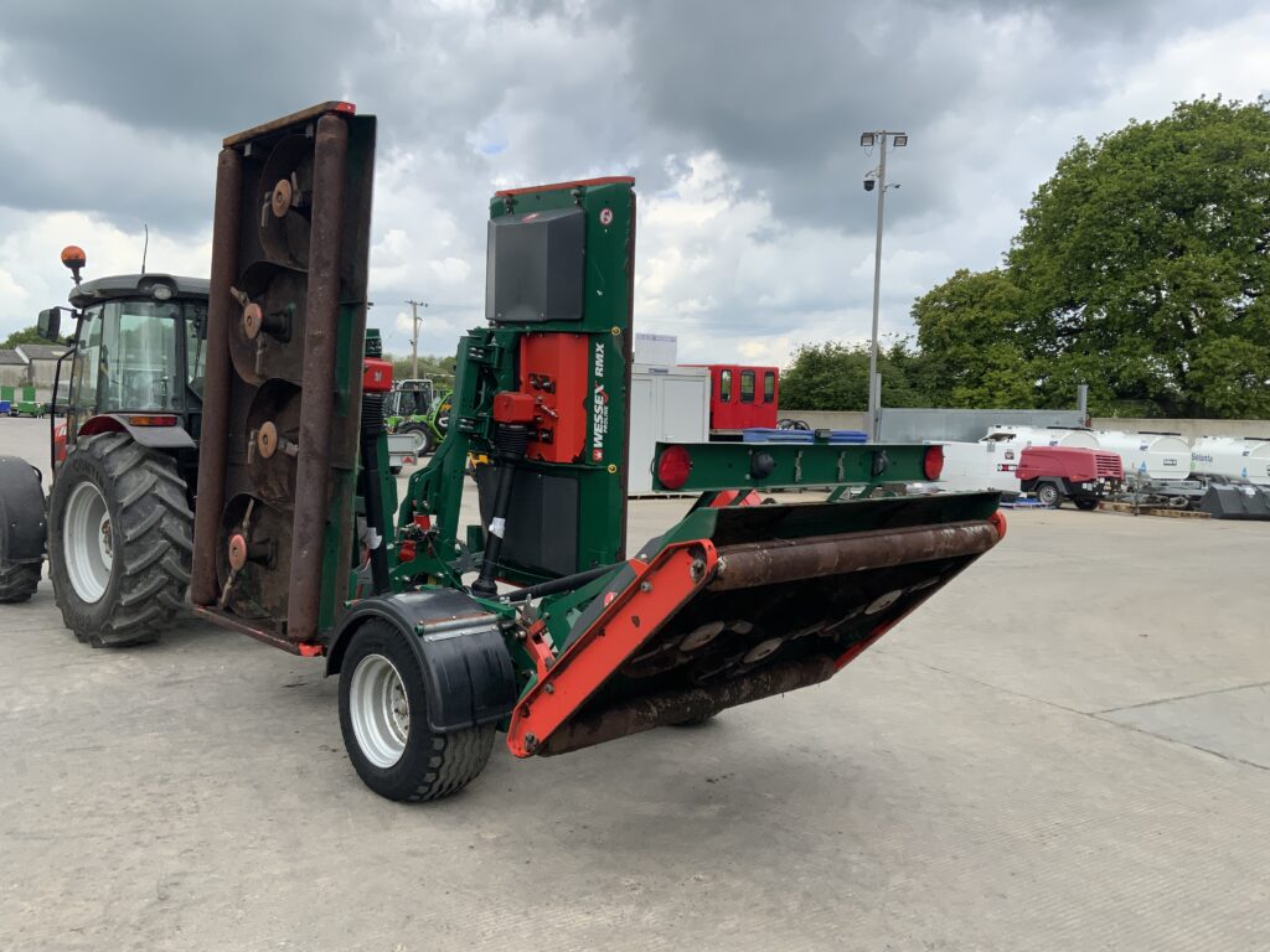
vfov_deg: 48.2
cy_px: 476
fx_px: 1064
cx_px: 635
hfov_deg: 61.7
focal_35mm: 29
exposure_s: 1/855
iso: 16
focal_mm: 3
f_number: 1.8
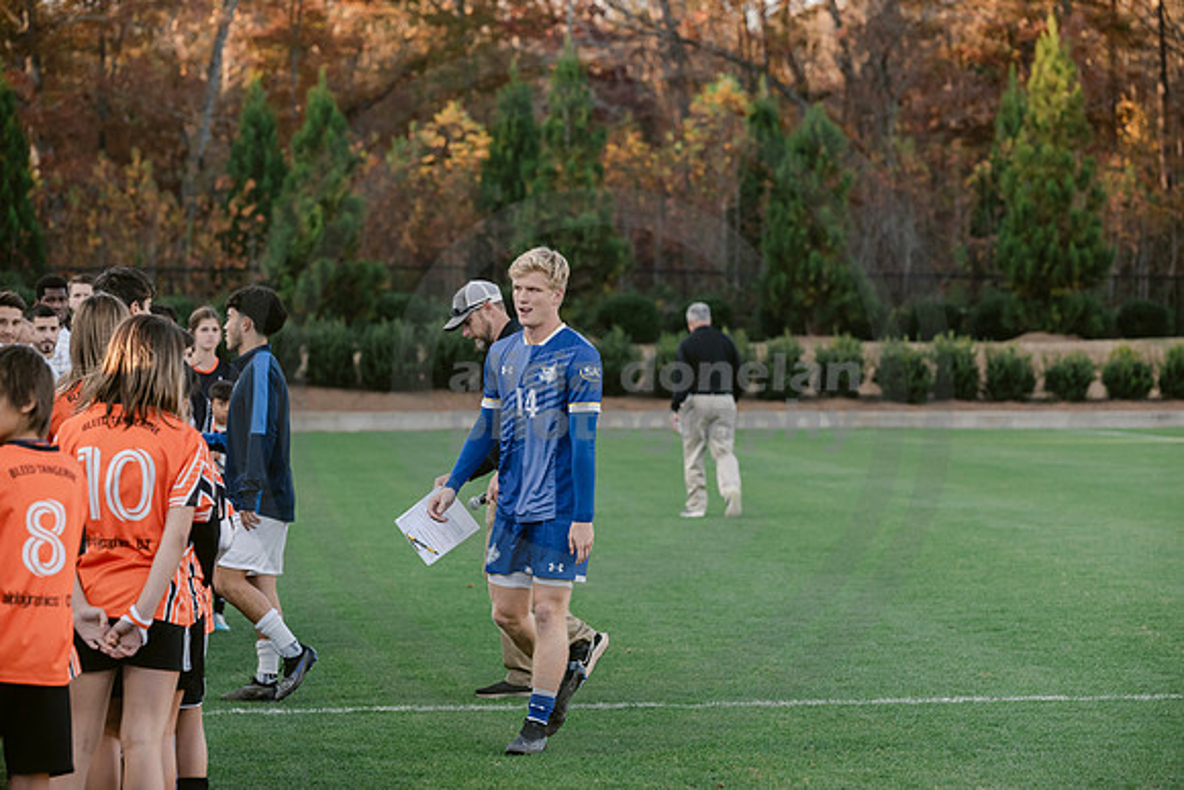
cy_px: 395
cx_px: 592
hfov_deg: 15.8
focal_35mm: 130
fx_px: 4276
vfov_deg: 10.6
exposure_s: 1/640
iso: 1250
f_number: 5
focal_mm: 130
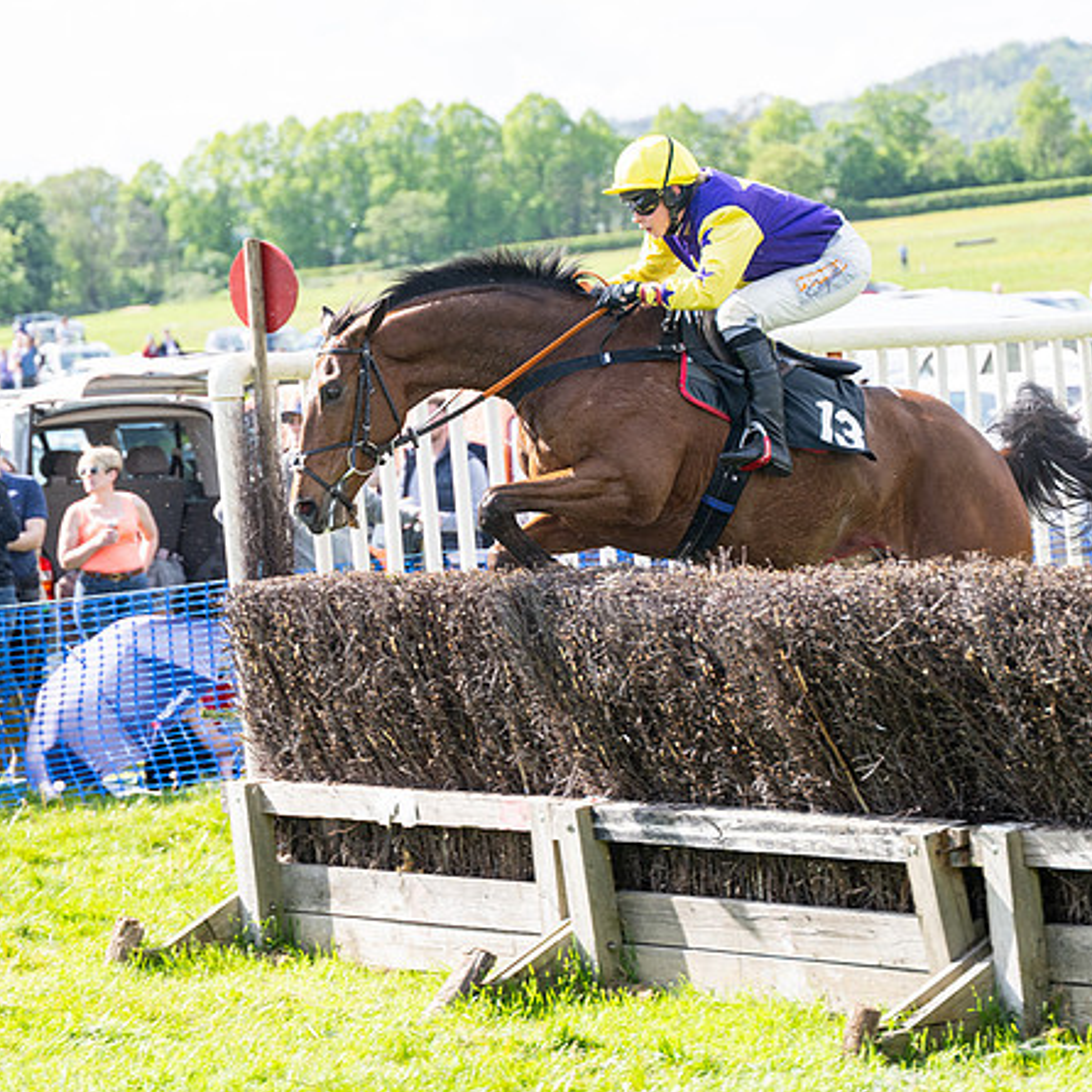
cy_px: 550
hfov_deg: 12.1
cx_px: 721
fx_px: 5139
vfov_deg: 12.1
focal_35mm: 144
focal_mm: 98
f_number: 4
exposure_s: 1/800
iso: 200
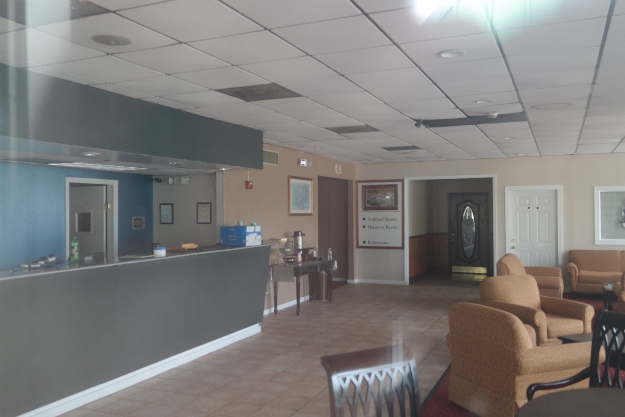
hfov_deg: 61.9
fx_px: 521
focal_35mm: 30
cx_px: 312
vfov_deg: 43.6
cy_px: 208
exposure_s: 1/40
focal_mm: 20
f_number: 3.5
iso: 400
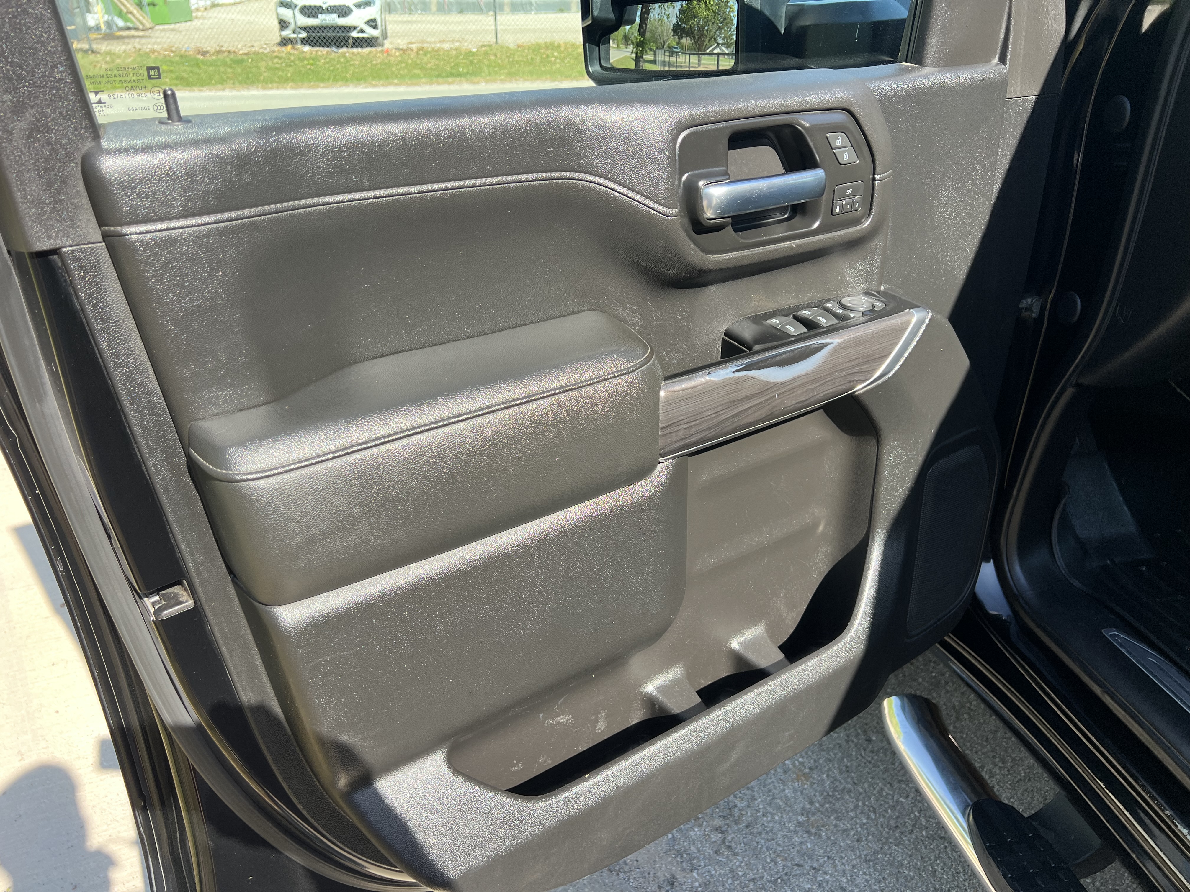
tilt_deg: -29.0
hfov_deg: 67.3
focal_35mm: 26
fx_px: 894
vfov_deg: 53.1
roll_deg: +0.5
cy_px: 446
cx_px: 595
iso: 50
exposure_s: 1/646
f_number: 1.5
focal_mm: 5.7
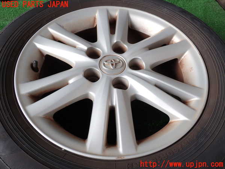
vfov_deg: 44.2
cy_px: 84
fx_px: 208
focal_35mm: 32
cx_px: 112
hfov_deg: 56.8
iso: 125
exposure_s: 1/60
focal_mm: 5.79
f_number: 3.2
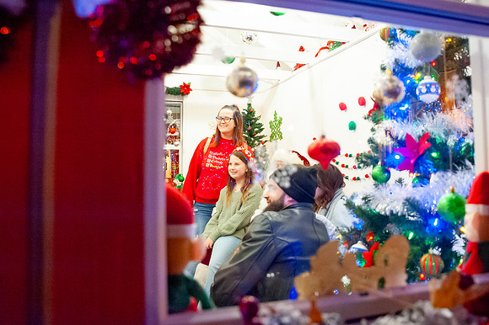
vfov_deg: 44.1
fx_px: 401
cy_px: 141
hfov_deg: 62.7
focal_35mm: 30
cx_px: 253
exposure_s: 1/125
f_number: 4.5
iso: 6400
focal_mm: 24
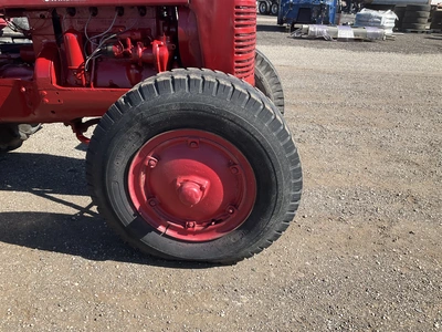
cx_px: 221
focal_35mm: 29
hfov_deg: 61.7
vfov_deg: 48.2
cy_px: 166
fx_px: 370
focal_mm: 3
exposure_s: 1/912
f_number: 1.8
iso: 25
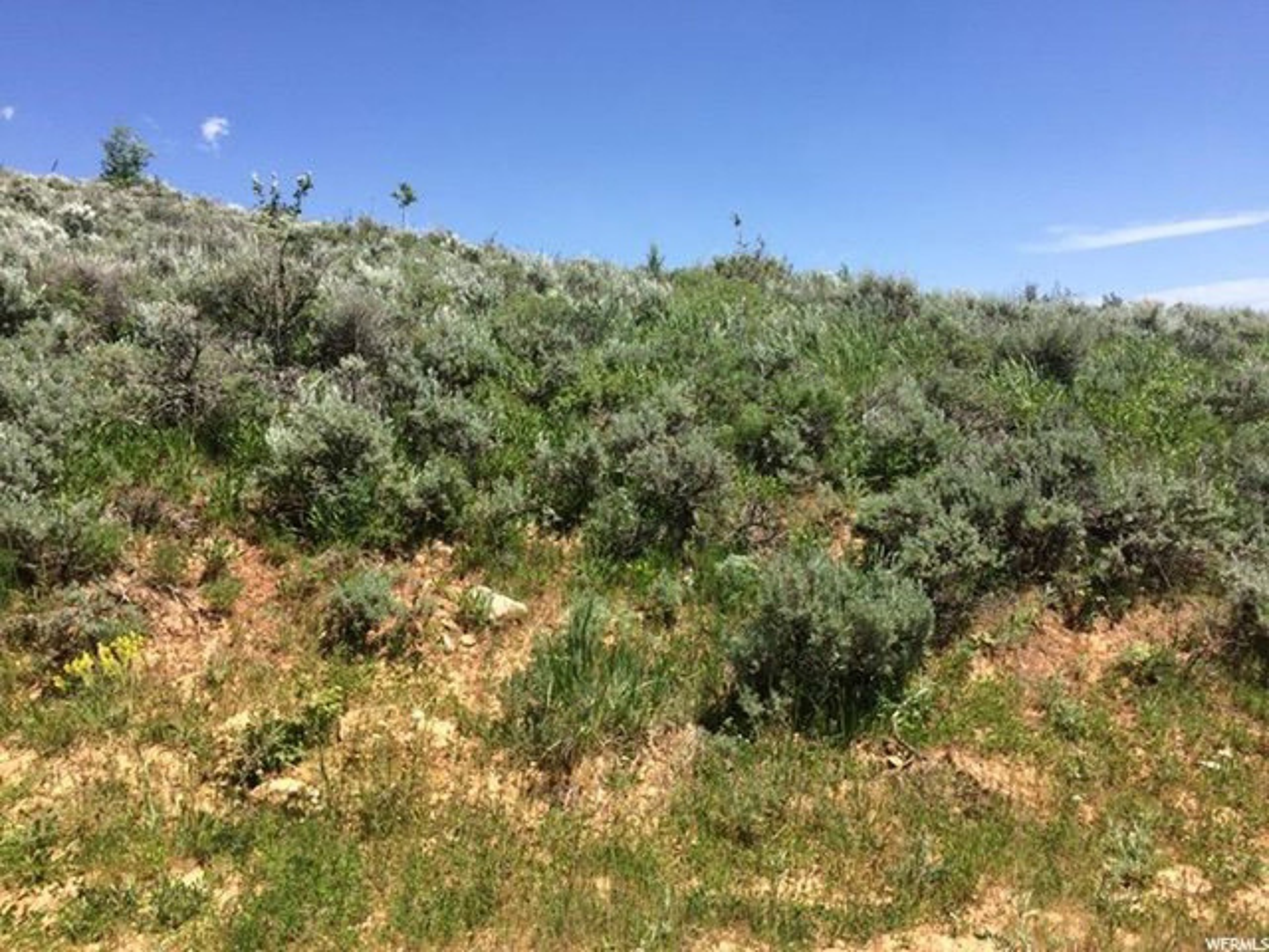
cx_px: 634
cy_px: 476
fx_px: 1063
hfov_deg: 61.7
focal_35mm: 29
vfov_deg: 48.2
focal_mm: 4.15
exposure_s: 1/1642
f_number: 2.2
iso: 32
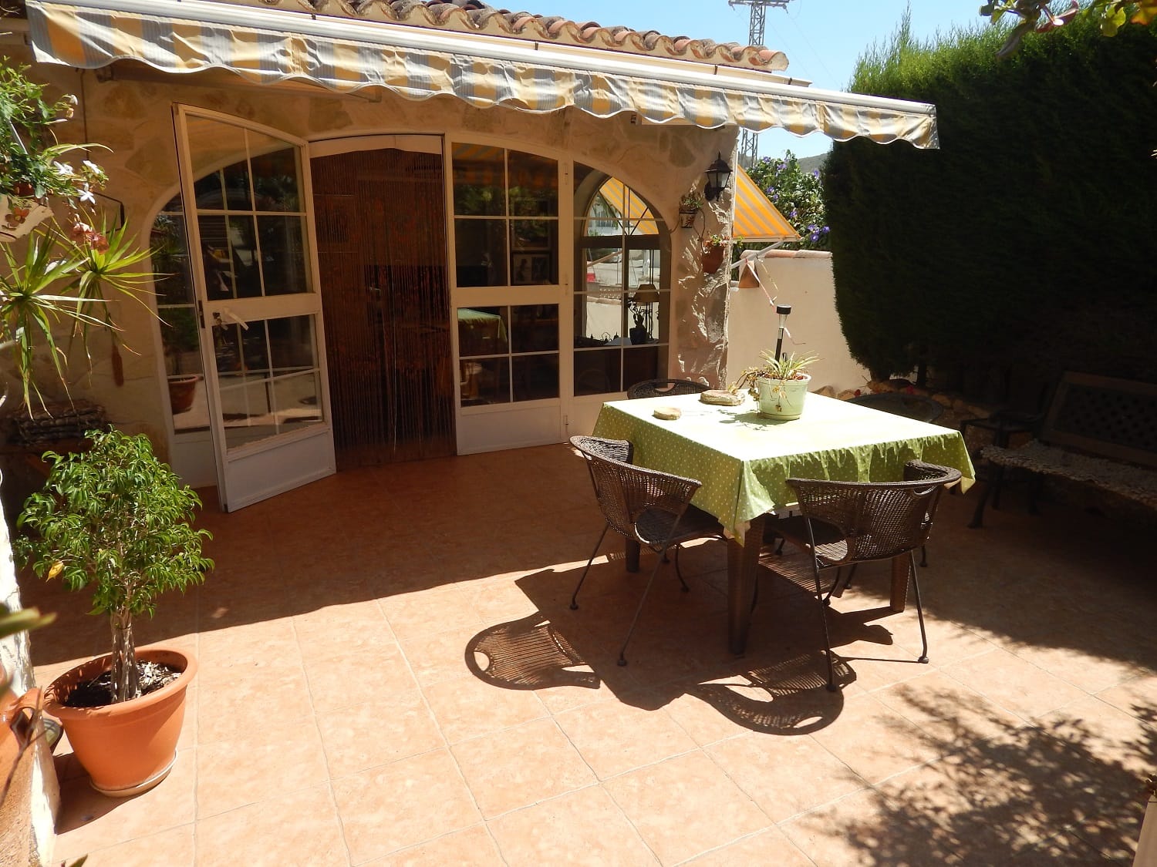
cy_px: 434
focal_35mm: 23
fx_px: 769
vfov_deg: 58.9
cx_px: 578
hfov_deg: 73.9
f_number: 6
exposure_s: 1/400
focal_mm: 4
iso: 125
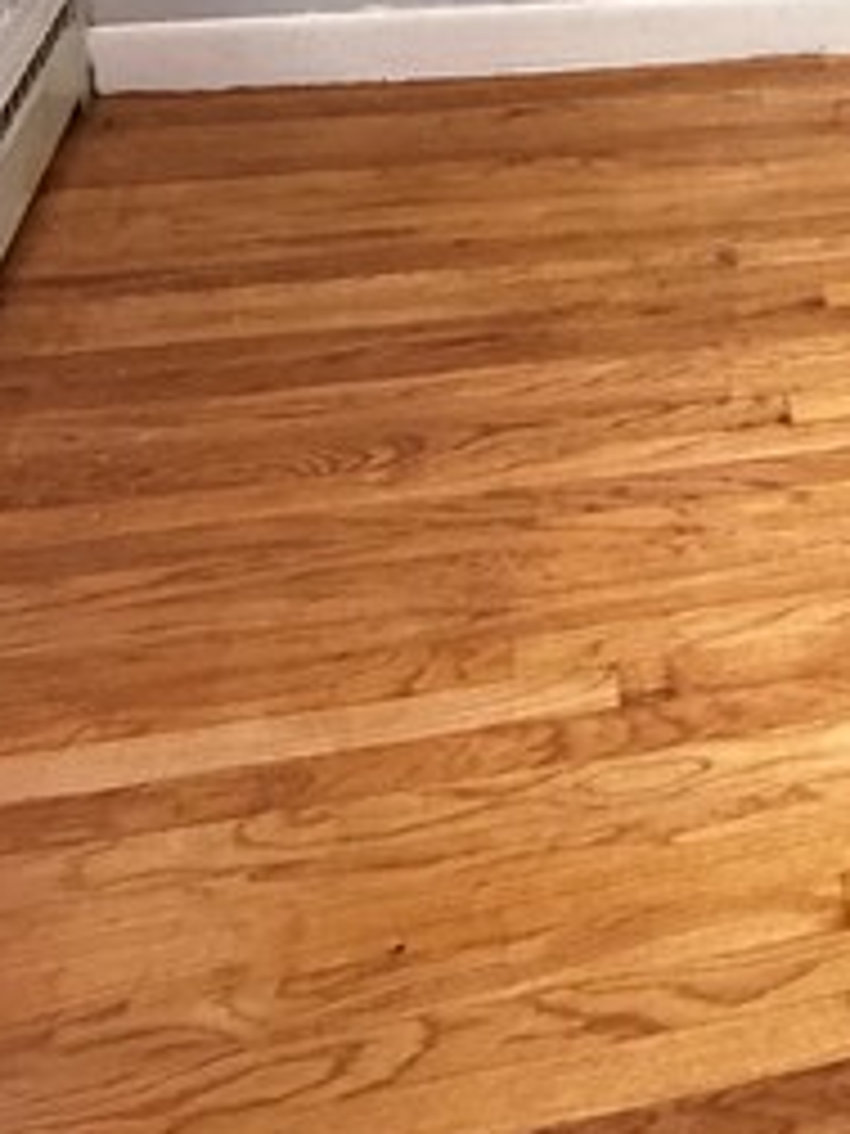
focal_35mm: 57
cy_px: -171
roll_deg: -5.0
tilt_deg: -16.6
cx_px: 1138
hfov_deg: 22.6
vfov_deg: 29.7
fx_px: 1866
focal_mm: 2.22
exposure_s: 1/40
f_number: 2.2
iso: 1000
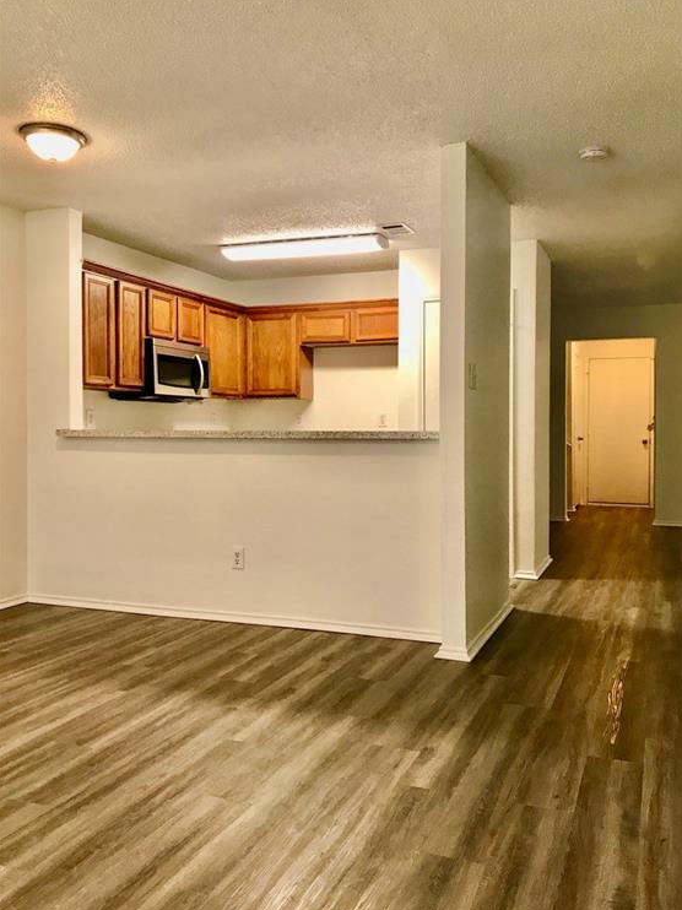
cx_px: 351
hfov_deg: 48.2
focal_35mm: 29
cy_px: 444
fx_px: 762
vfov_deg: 61.7
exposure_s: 1/30
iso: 32
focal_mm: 3.99
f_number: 1.8
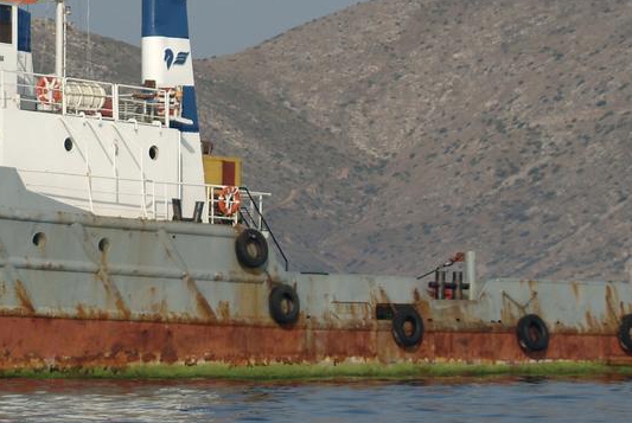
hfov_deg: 10.0
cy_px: 49
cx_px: 216
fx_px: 3607
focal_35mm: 205
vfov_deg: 6.7
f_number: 4.5
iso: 200
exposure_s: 1/2000
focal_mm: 57
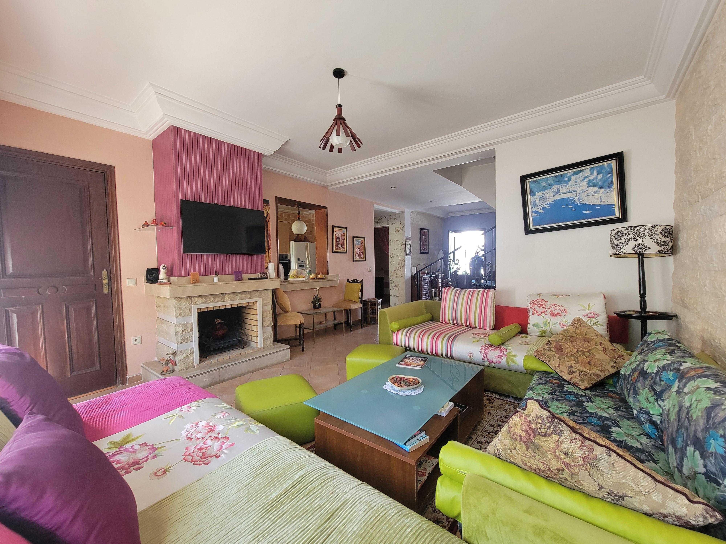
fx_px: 273
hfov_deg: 106.2
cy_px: 272
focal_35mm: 13
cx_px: 363
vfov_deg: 89.9
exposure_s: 1/60
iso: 160
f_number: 2.2
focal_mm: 2.2
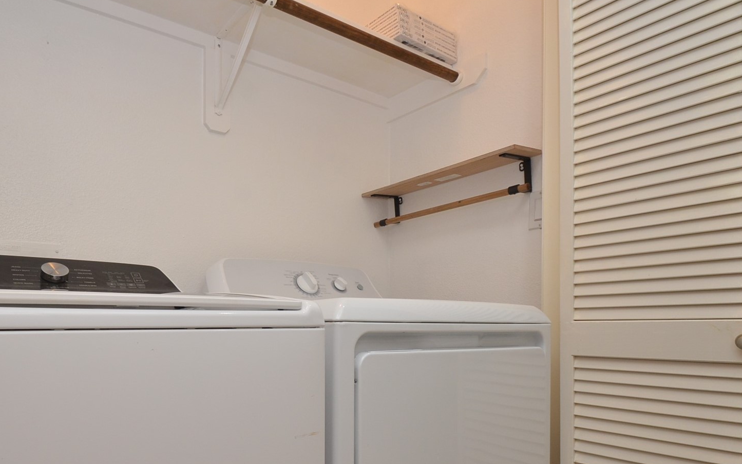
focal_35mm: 23
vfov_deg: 51.9
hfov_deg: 75.3
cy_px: 314
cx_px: 261
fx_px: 465
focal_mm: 10
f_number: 8
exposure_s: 1/80
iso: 500
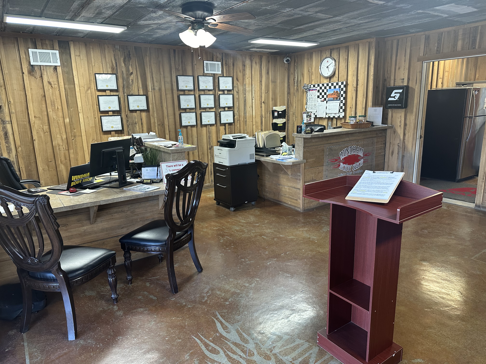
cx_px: 243
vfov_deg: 56.8
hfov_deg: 71.6
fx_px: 337
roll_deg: +1.1
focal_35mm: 24
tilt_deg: -13.1
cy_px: 182
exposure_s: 1/60
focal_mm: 6.86
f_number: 1.78
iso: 200
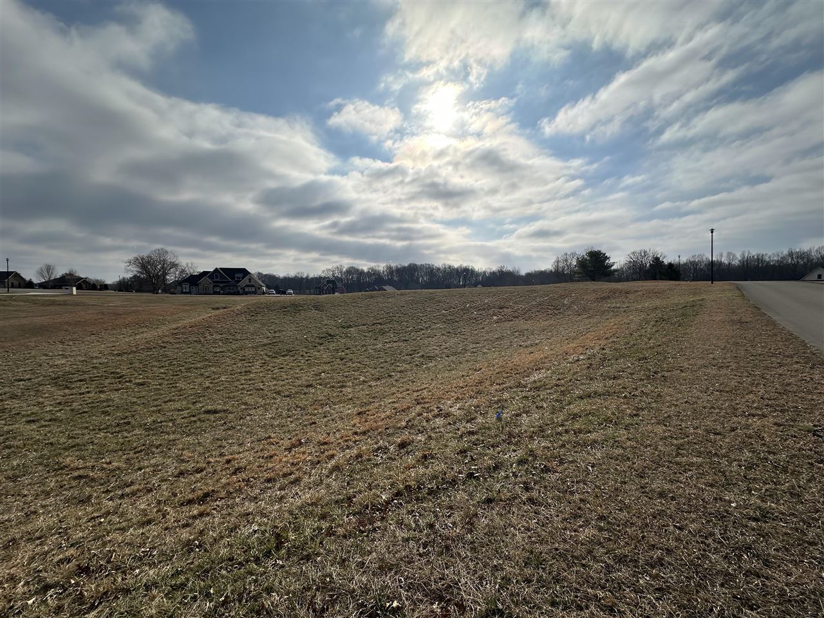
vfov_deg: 85.7
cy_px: 309
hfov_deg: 102.1
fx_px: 333
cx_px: 412
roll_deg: +0.0
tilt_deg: -4.1
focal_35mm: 14
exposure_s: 1/7813
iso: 50
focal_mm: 2.22
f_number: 2.2
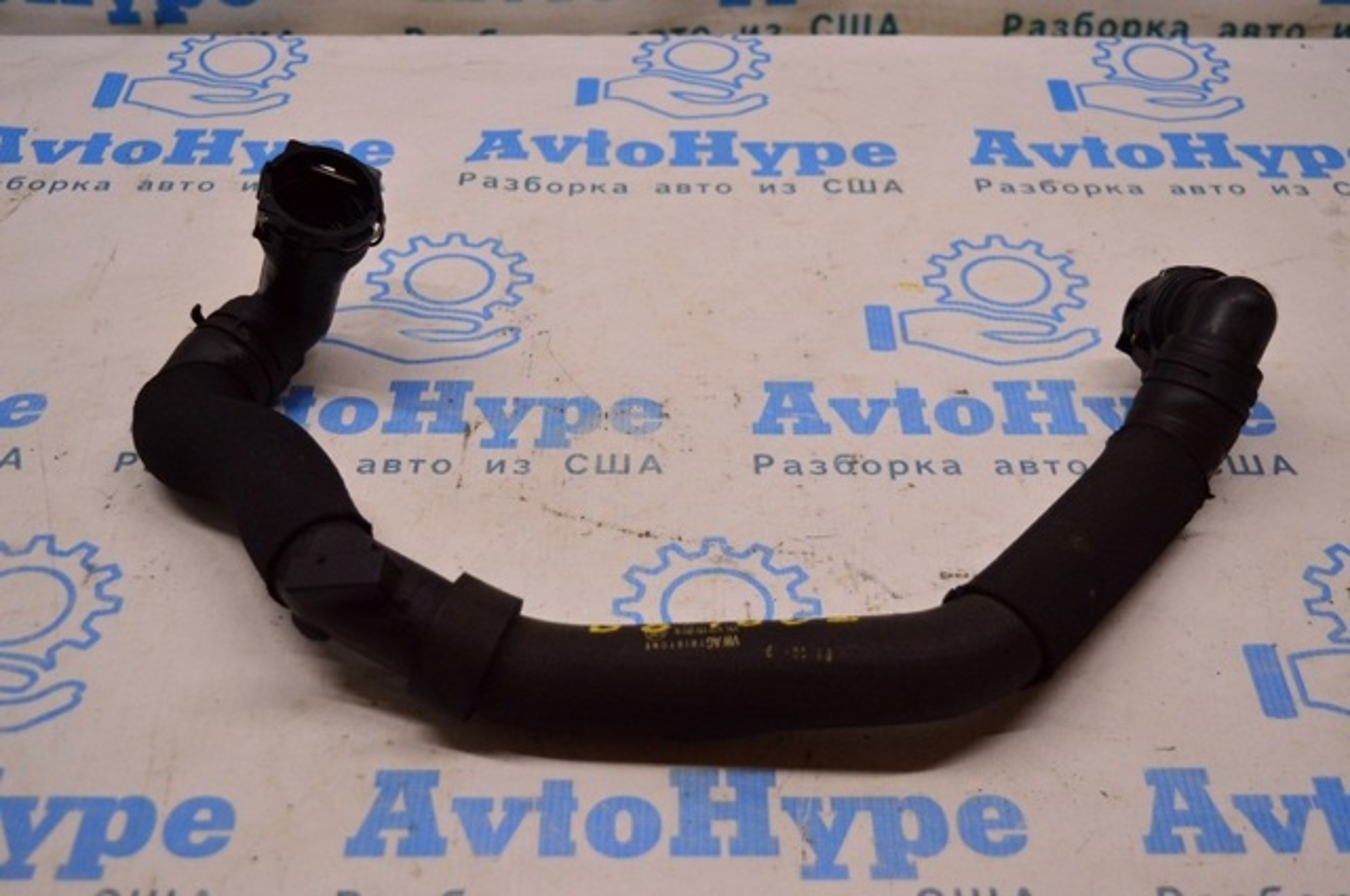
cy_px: 448
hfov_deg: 42.4
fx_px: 1742
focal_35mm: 46
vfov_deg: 28.9
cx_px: 675
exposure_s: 1/400
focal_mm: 31
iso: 1600
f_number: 4.2
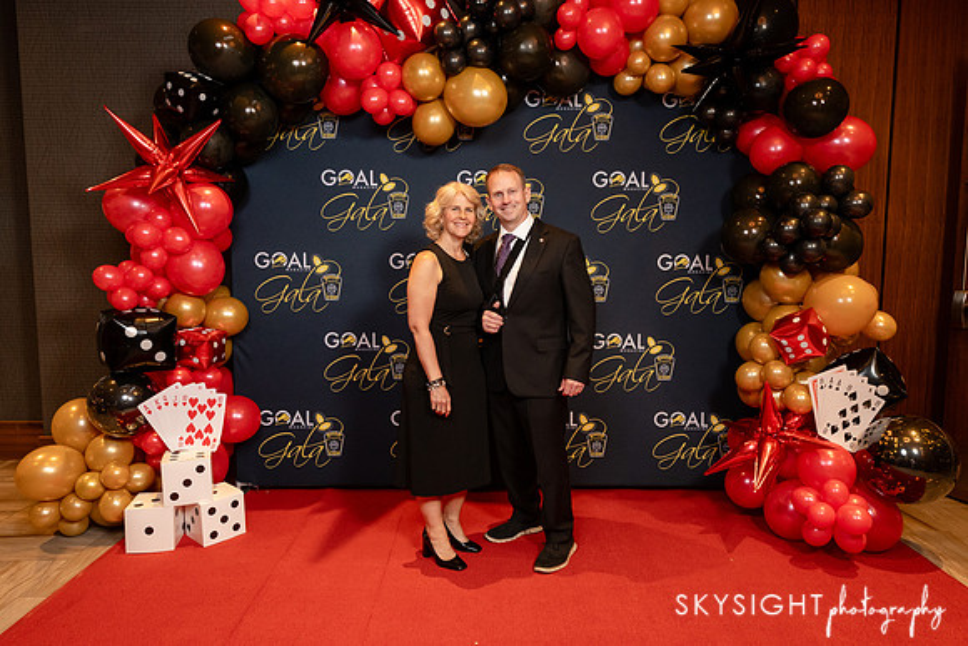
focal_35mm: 24
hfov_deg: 73.0
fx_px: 654
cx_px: 484
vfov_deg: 52.6
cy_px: 323
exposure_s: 1/125
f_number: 5.6
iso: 3200
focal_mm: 24
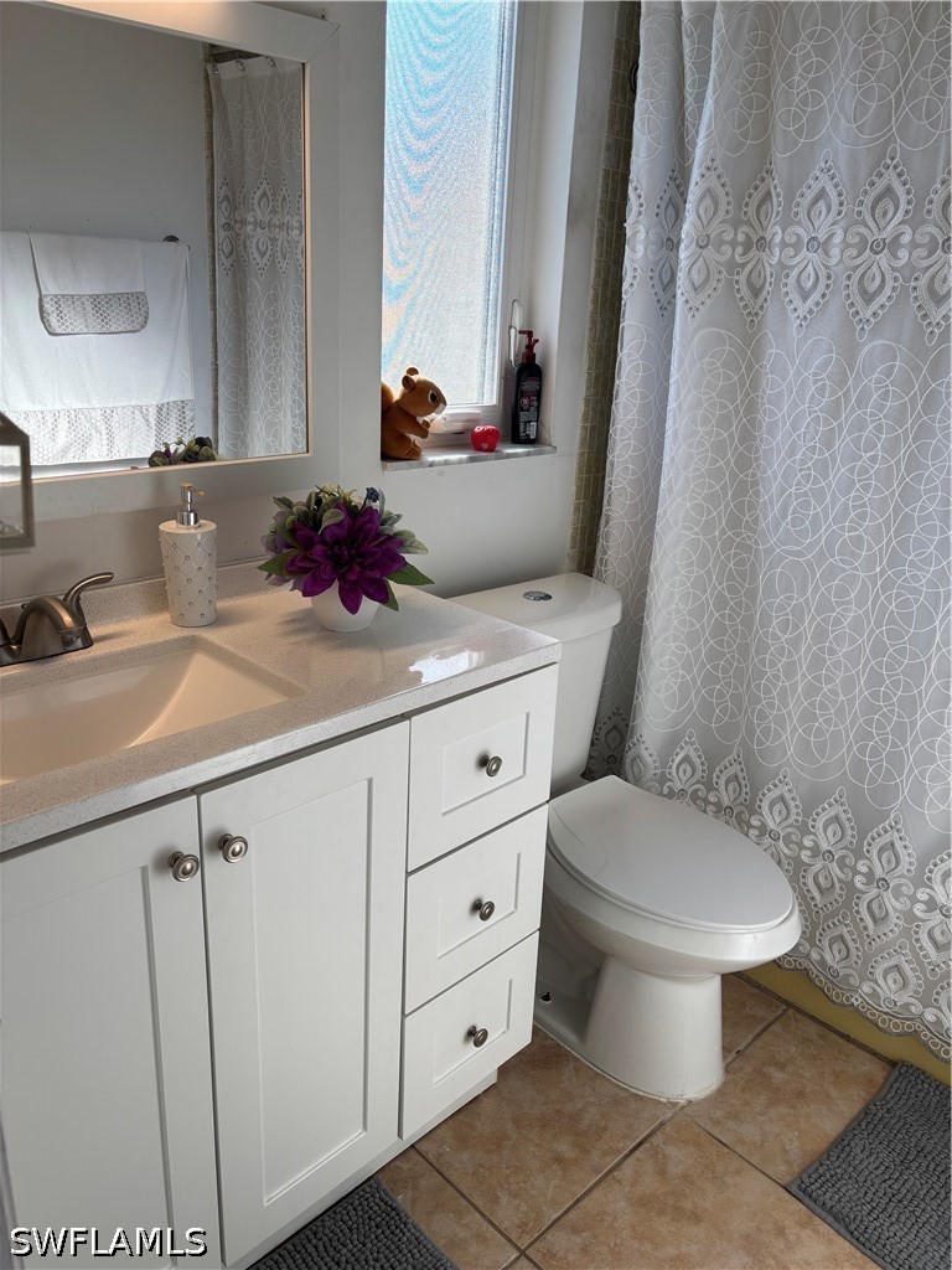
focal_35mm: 26
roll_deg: -2.2
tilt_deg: -19.8
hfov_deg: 53.1
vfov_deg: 67.3
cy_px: 635
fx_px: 953
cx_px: 476
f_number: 1.6
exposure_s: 1/408
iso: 50
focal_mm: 5.96
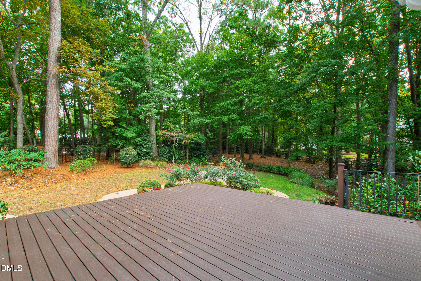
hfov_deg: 100.4
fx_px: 175
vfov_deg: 77.3
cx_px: 210
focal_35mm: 15
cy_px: 140
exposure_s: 1/40
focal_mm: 10
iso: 320
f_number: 8
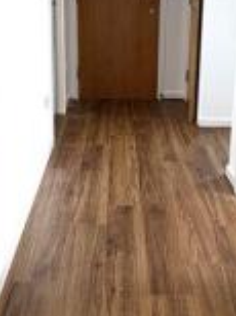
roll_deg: -0.4
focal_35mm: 53
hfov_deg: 27.4
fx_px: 483
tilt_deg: -13.1
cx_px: 124
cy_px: 91
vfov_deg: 35.6
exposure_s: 1/99
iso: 200
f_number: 2.2
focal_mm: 2.22
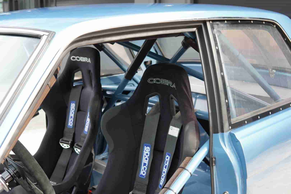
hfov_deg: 43.6
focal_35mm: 45
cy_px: 97
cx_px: 146
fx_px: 364
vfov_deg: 29.9
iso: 250
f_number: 4
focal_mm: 30
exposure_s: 1/60
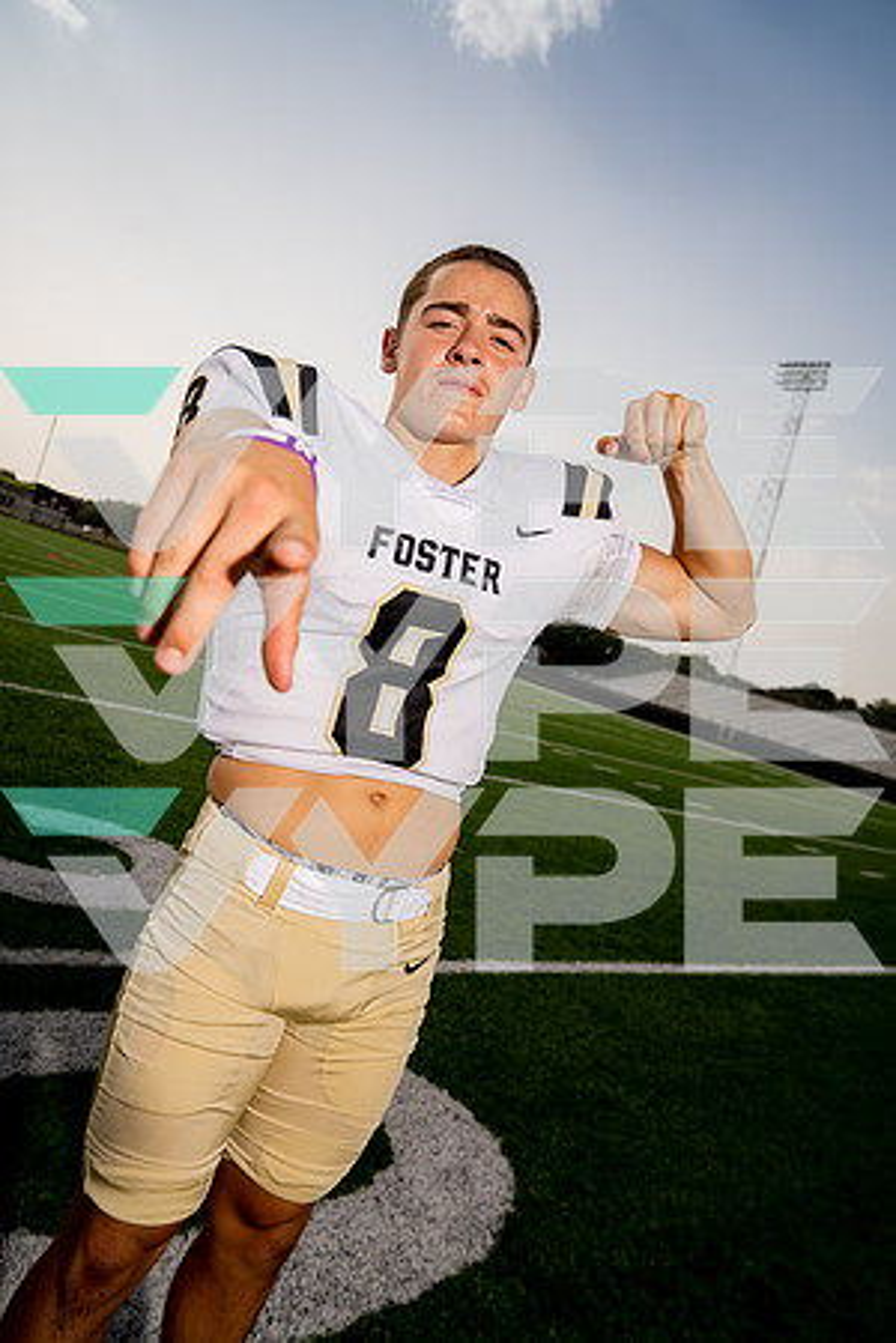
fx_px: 971
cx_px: 448
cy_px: 672
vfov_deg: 69.4
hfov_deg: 49.6
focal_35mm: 26
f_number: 4.5
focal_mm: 26
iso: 100
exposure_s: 1/1250
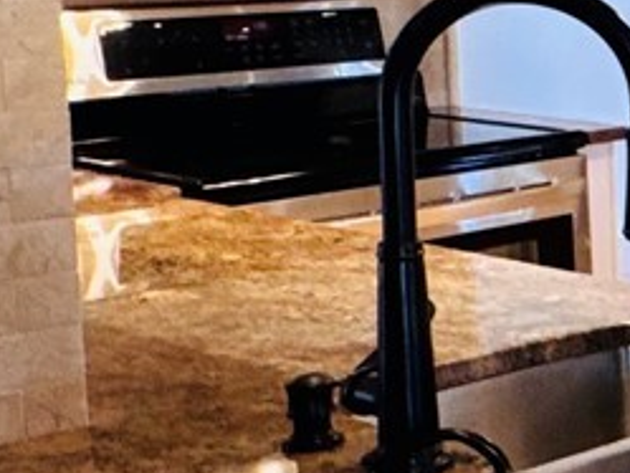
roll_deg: -0.5
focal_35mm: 90
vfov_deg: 16.3
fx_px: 1639
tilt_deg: -7.4
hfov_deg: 15.8
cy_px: 89
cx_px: 1346
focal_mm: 2.22
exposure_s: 1/120
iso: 200
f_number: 2.2
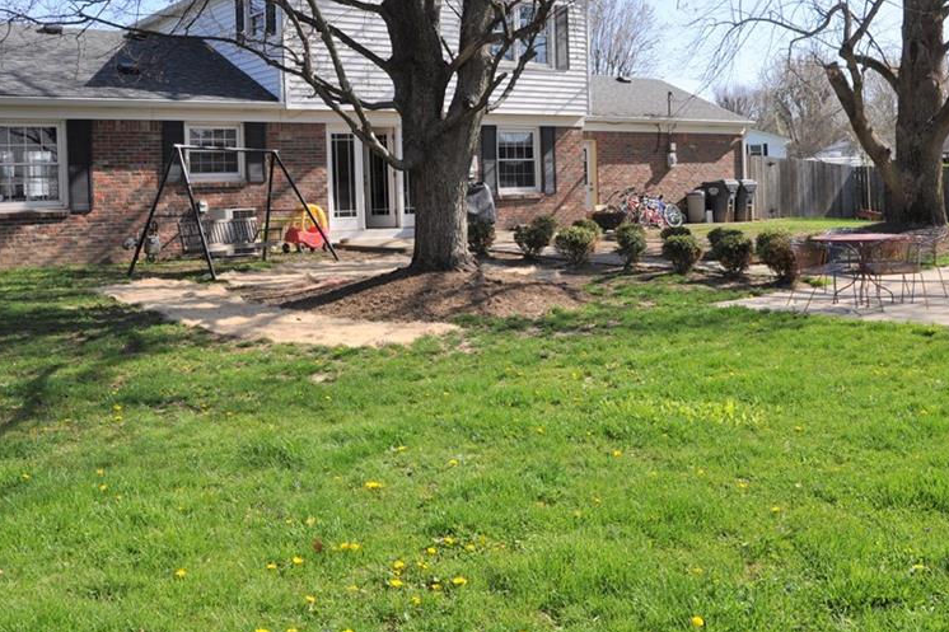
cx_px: 586
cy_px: 207
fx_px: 975
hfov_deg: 51.4
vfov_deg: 35.5
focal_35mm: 37
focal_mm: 18
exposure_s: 1/320
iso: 200
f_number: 9
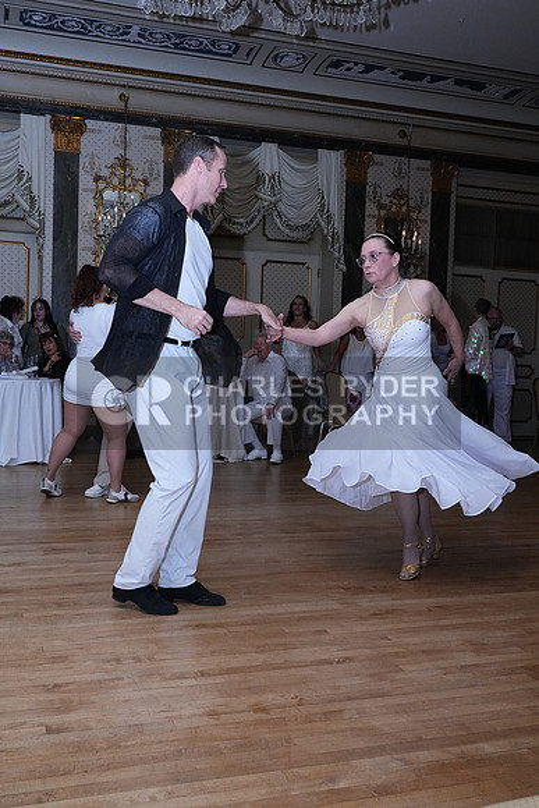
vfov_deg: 55.8
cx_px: 270
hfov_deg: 38.9
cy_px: 404
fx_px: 763
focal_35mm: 34
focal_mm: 34
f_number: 13
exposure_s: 1/200
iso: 5000
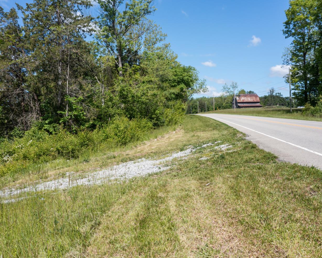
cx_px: 172
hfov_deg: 55.6
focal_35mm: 32
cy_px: 129
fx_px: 305
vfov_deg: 45.8
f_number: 5
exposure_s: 1/800
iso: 100
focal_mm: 10.26
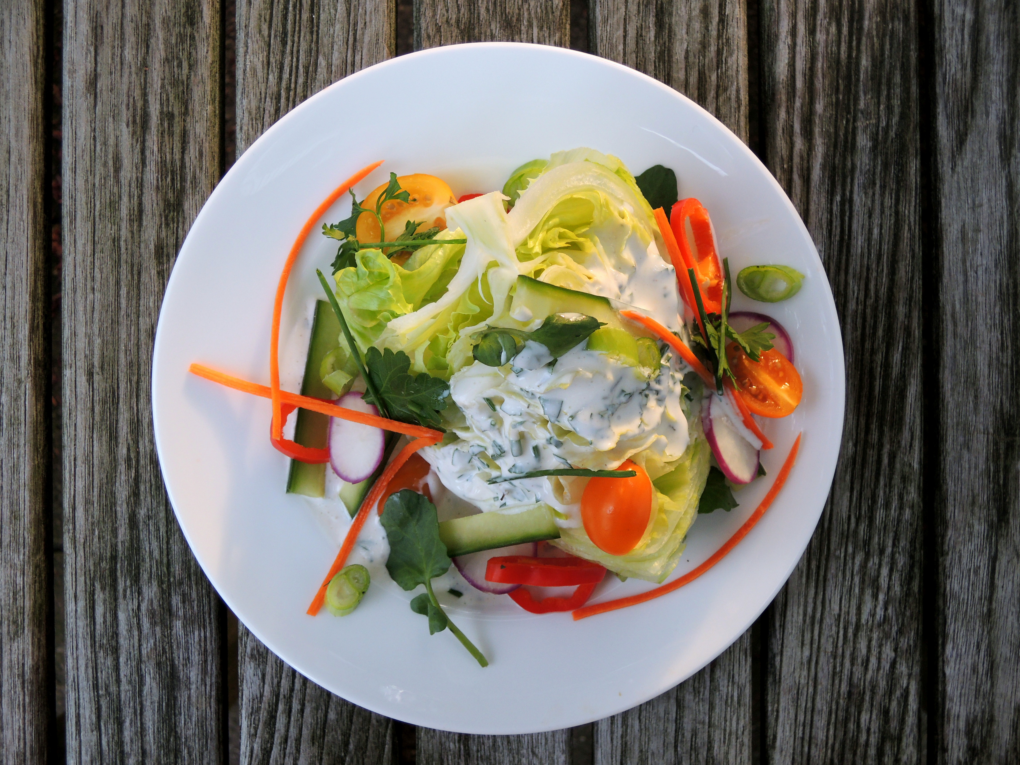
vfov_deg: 36.0
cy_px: 382
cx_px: 510
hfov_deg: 46.8
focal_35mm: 40
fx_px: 1179
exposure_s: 1/50
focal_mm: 7.2
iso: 110
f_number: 3.3
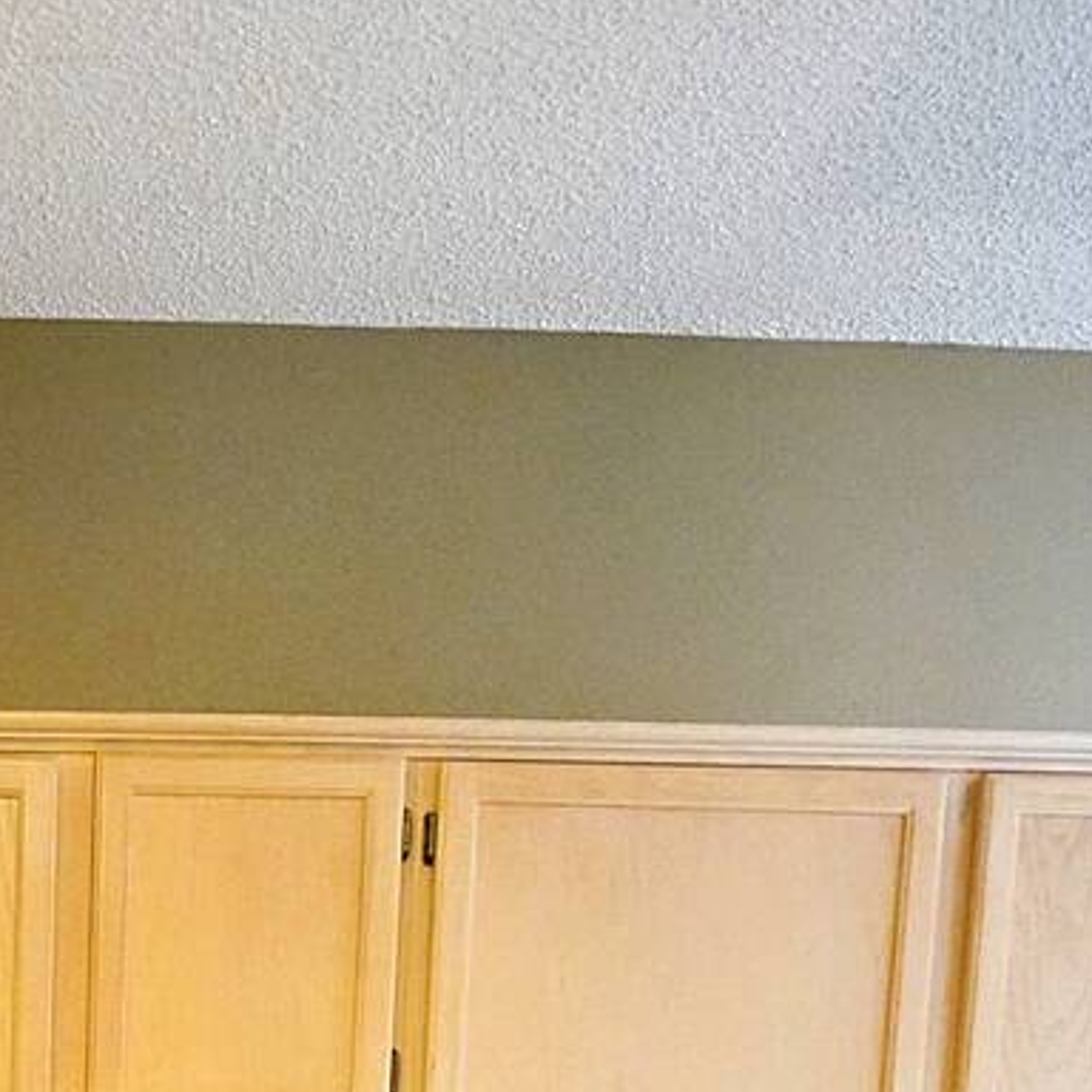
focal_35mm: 43
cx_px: -97
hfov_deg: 34.2
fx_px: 1535
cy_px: 1467
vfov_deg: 30.0
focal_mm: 12
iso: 6400
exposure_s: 1/160
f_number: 4
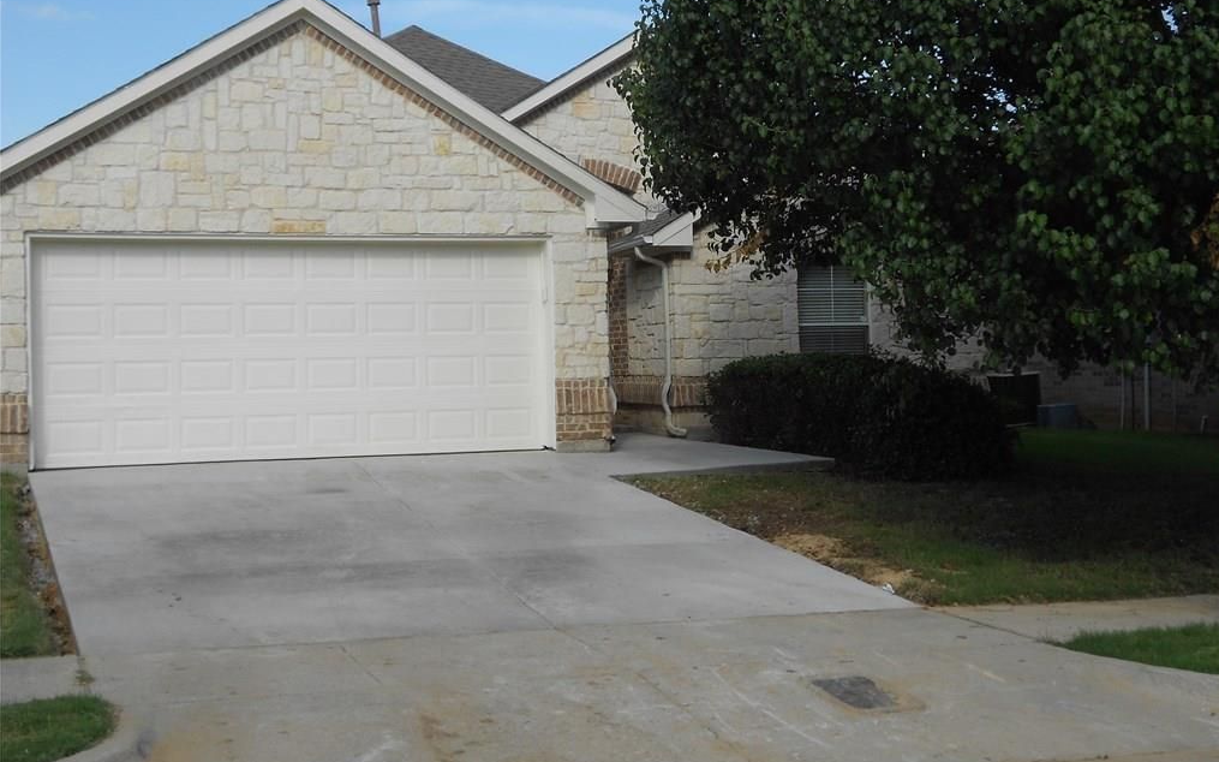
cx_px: 614
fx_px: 1528
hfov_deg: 43.5
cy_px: 347
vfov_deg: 28.0
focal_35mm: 46
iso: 80
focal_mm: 7.7
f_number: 4.2
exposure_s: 1/640
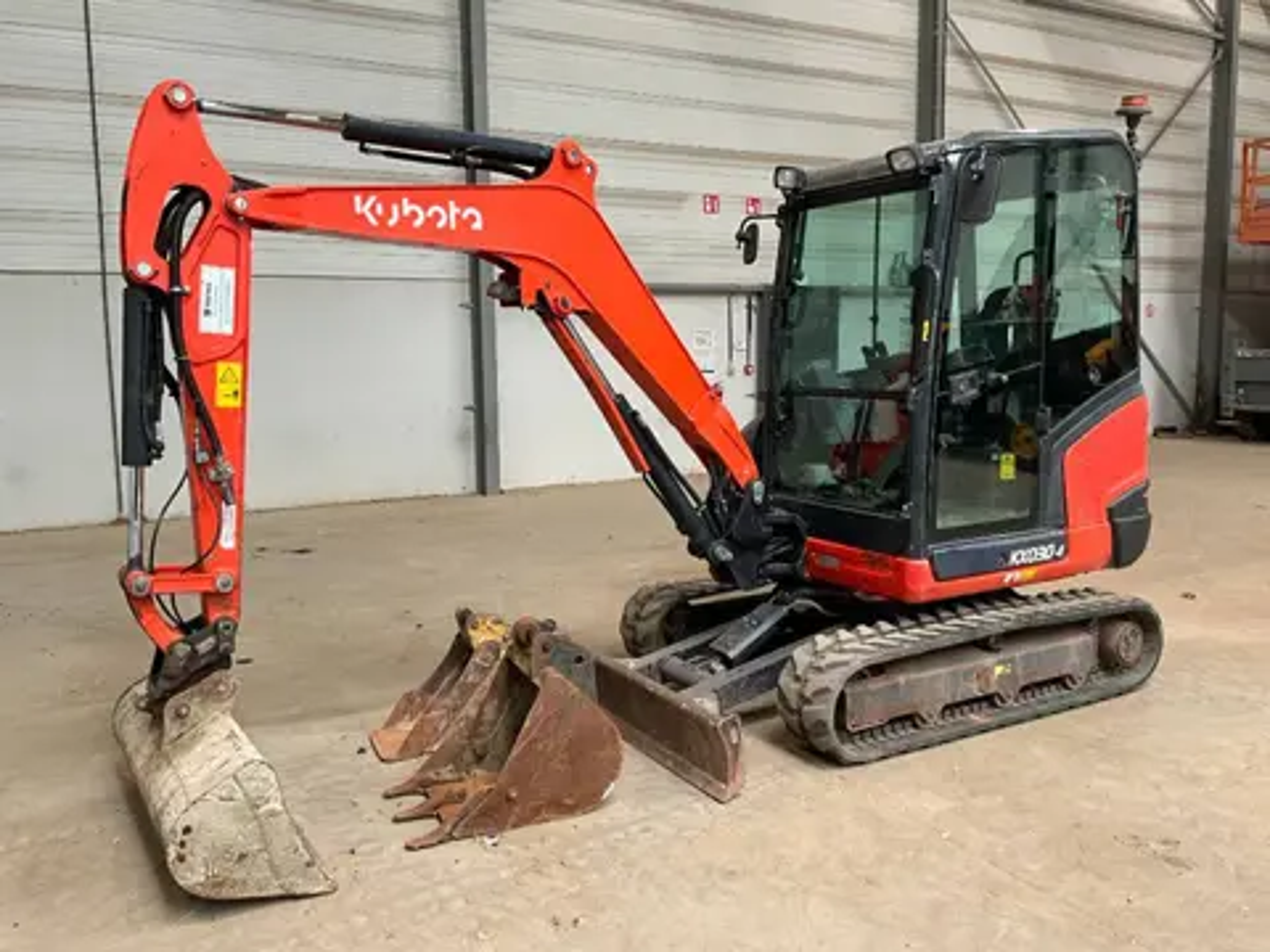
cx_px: 635
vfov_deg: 48.2
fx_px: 1064
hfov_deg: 61.7
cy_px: 476
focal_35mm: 29
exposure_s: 1/62
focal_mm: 3
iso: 64
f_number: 1.8
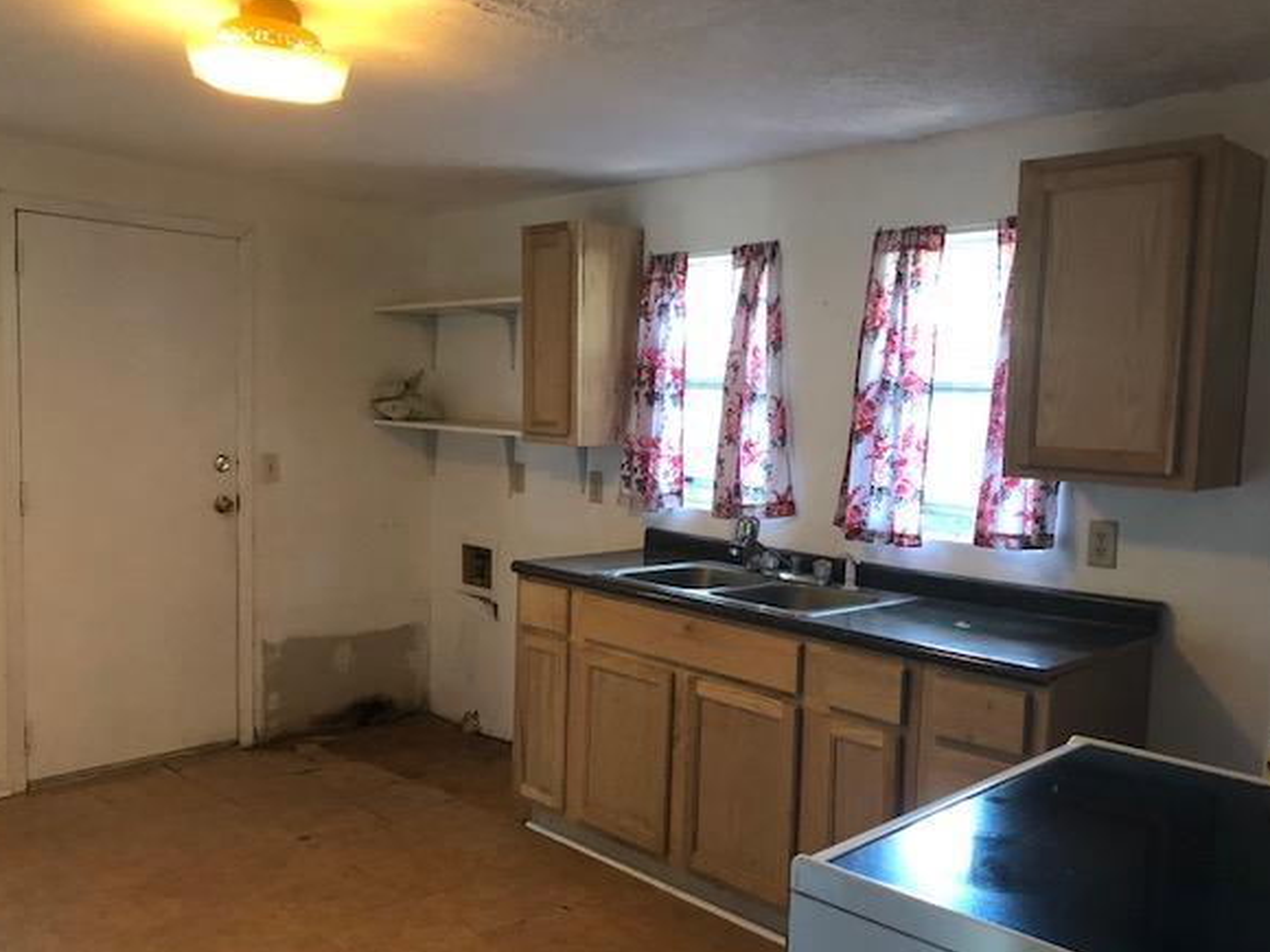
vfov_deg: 44.1
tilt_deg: -5.9
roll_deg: -2.0
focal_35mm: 32
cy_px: 516
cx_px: 672
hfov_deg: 56.8
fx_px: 1174
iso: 80
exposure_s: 1/7
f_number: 1.8
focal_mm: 3.99
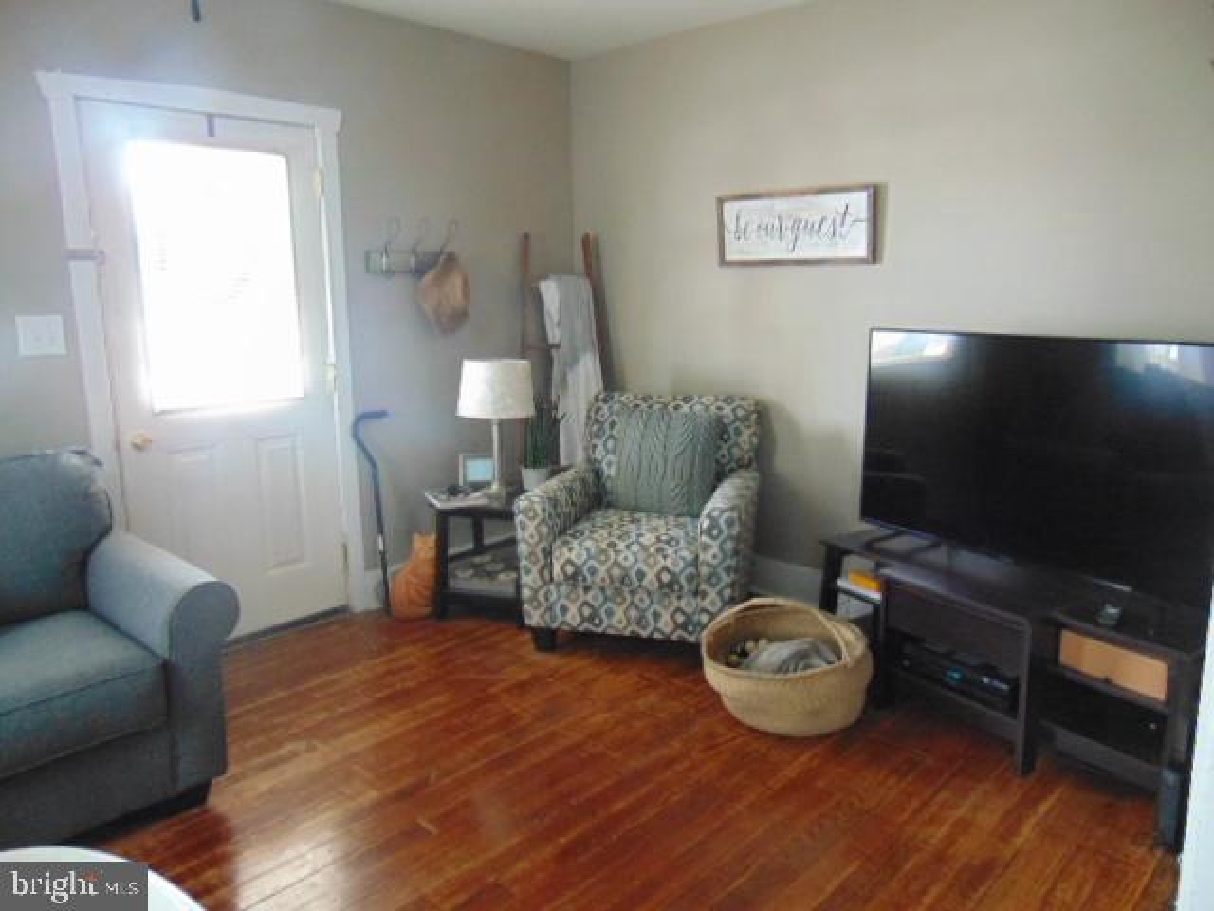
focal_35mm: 25
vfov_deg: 54.9
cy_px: 456
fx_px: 877
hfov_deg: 69.4
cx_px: 607
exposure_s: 1/20
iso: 400
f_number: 3
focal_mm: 4.5
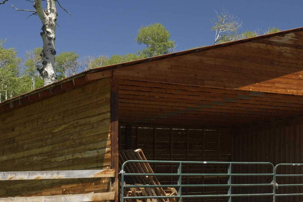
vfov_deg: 17.3
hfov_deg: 24.2
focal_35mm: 79
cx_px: 324
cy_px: 110
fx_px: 665
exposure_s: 1/320
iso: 320
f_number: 7.1
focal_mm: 32
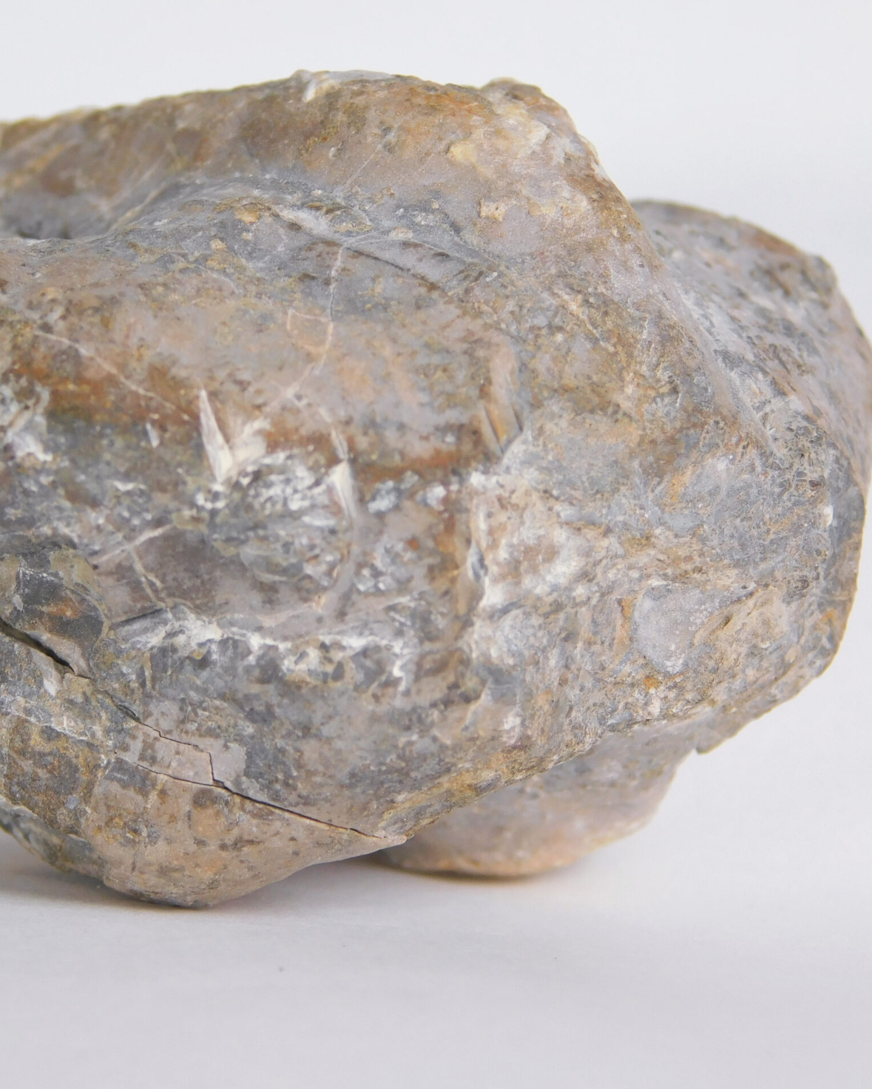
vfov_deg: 12.9
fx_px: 4839
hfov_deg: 10.3
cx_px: 297
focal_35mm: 150
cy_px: 544
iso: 125
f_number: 4.8
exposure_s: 1/100
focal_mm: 20.3
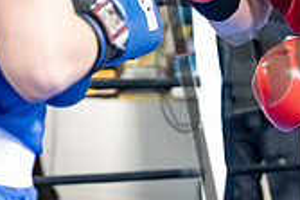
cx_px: 167
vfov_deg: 5.6
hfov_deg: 8.5
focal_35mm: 243
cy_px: 1
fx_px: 2023
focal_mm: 70
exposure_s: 1/1000
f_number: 2.8
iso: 10000
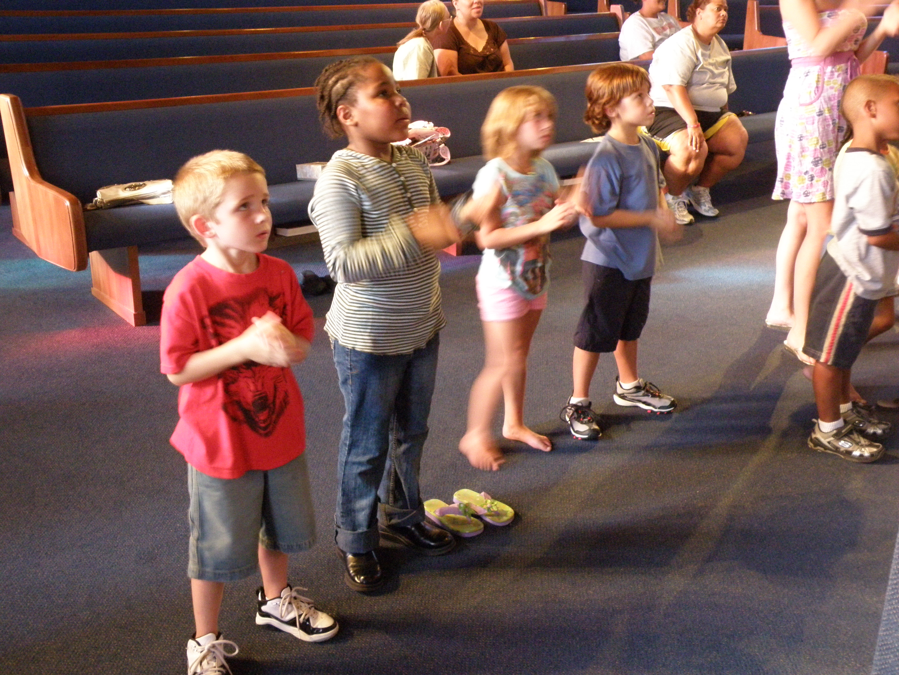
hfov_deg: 45.8
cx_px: 450
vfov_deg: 35.1
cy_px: 338
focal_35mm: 41
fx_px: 1065
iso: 400
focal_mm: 7.32
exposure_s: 1/8
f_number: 3.3
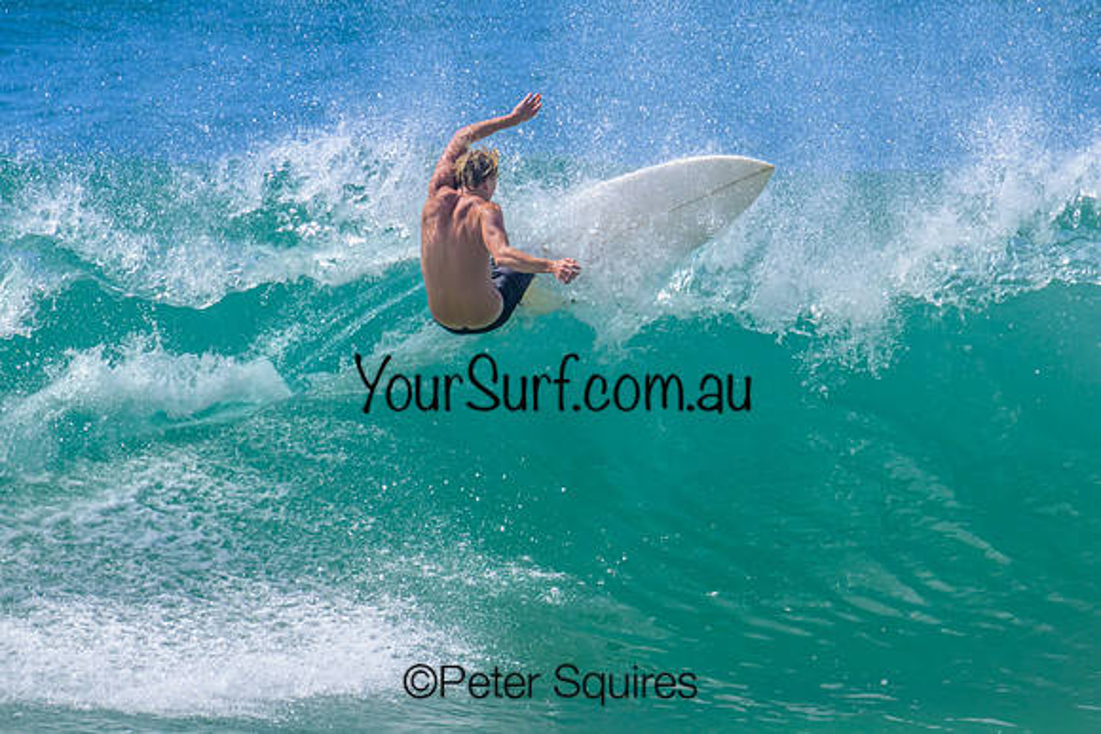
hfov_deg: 1.9
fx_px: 33617
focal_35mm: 1099
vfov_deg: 1.3
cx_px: 539
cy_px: 230
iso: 1100
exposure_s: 1/2000
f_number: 11
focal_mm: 800
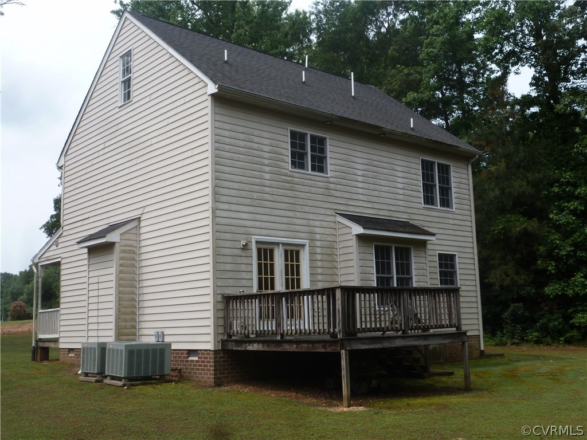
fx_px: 644
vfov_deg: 37.7
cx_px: 294
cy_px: 220
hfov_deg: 49.0
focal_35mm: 38
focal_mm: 6.8
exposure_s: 1/500
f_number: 3.8
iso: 100
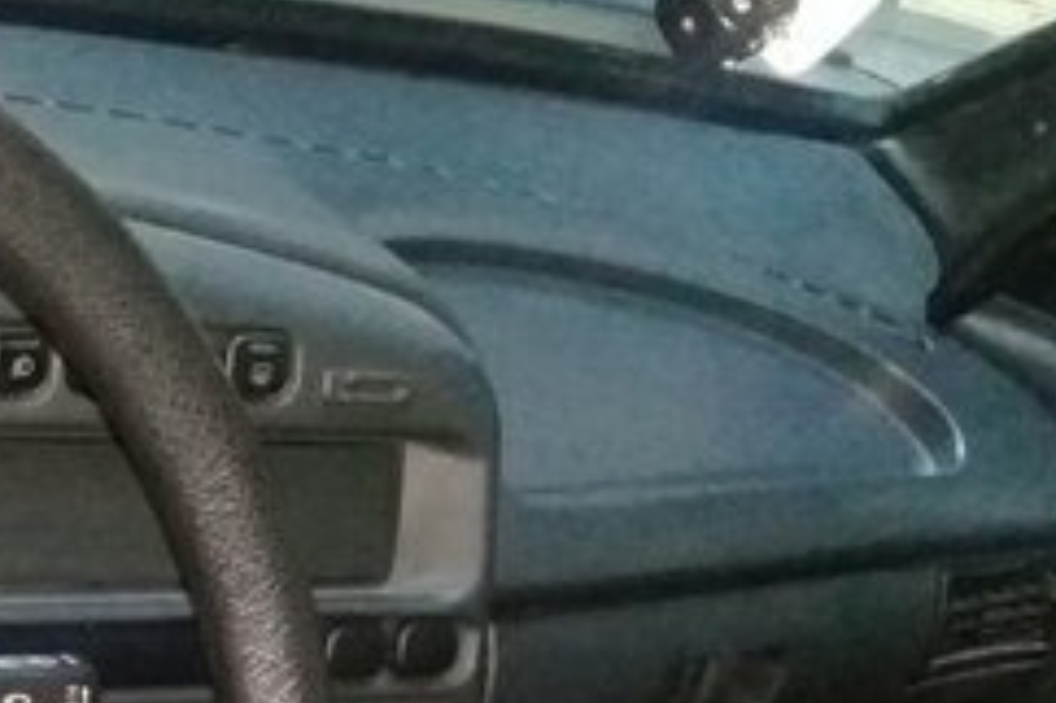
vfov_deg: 14.6
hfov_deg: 21.7
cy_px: 998
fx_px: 2579
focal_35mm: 88
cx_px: -161
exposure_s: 1/17
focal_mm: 3.3
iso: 640
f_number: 2.2
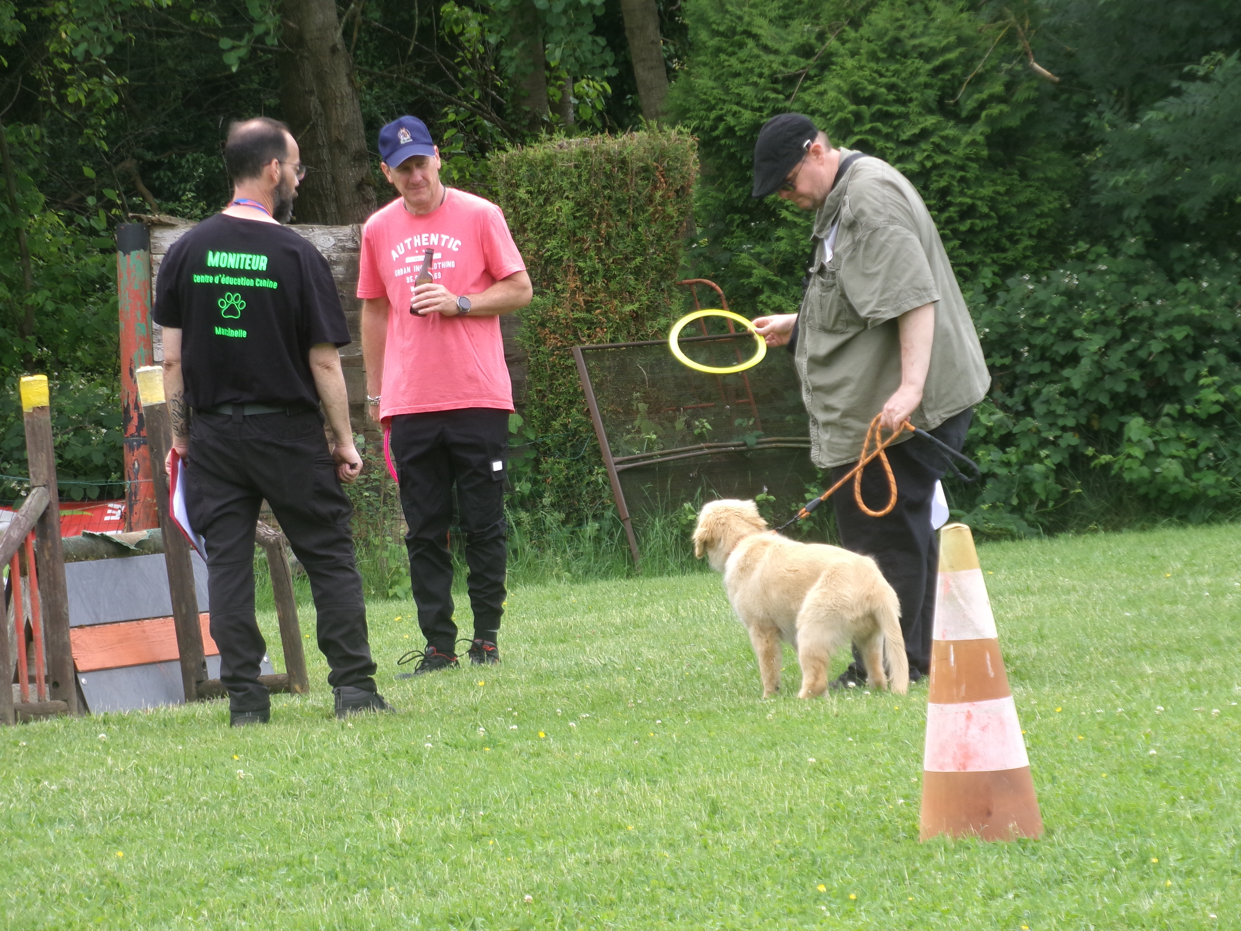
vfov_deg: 6.7
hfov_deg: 8.9
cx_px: 620
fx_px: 7995
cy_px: 466
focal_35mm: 223
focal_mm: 40.1
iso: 100
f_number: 5.9
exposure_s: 1/110
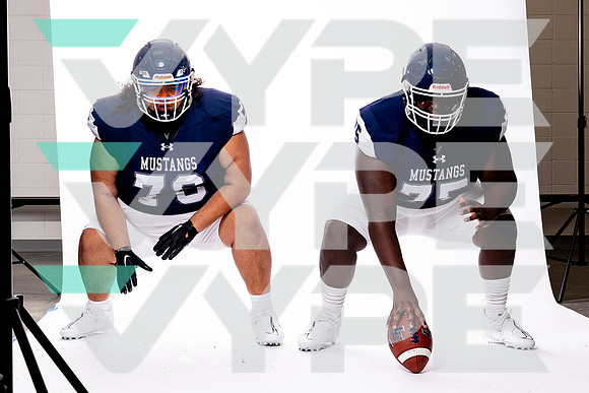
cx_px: 288
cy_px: 190
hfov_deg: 26.8
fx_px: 1237
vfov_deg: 18.1
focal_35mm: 76
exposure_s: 1/250
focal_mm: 41
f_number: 8
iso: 400
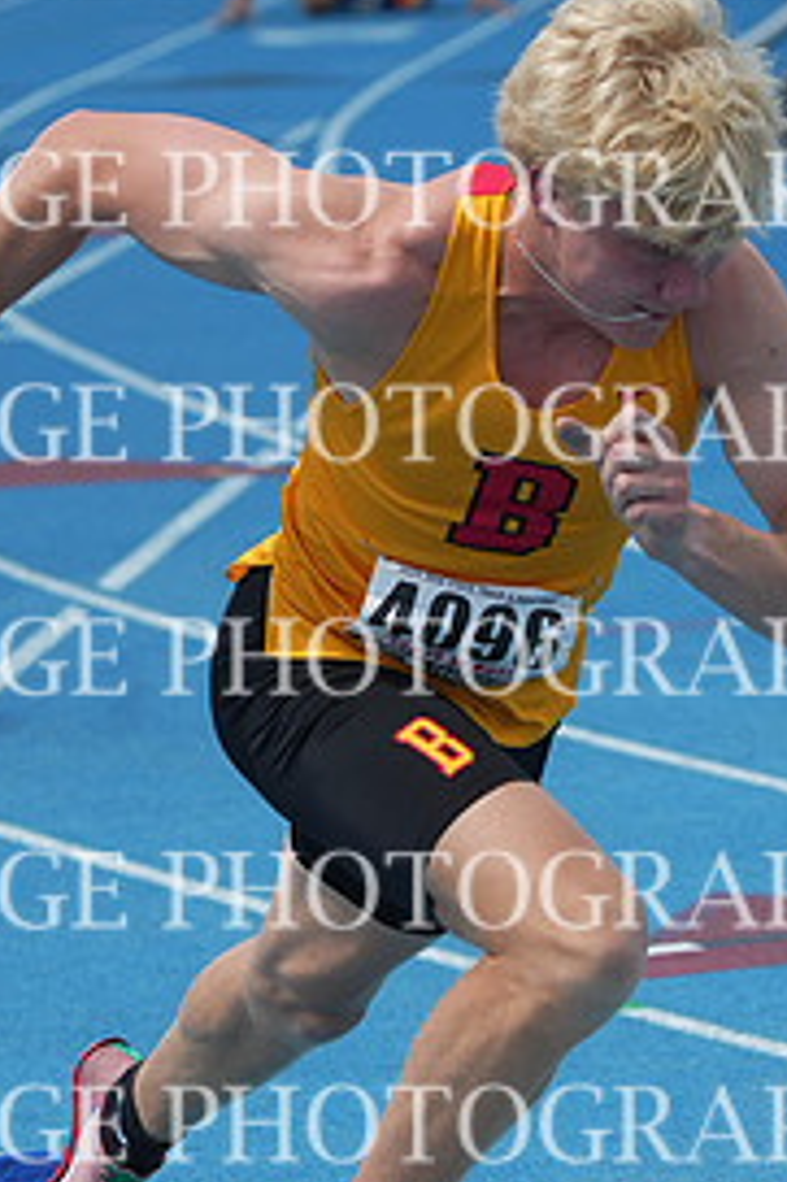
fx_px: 9455
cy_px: 774
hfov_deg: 4.8
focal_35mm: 288
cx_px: 133
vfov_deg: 7.2
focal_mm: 135
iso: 400
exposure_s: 1/2000
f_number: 5.6
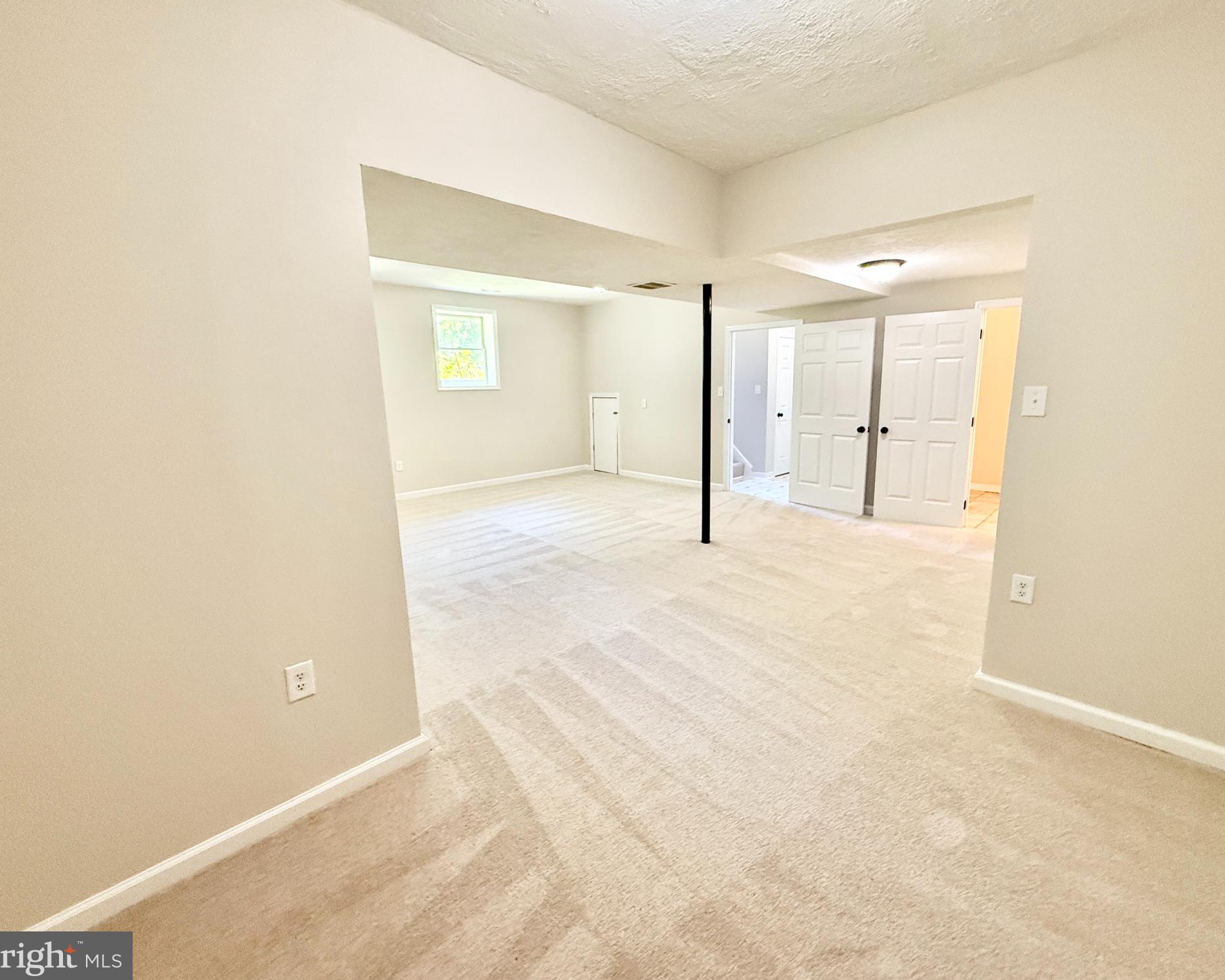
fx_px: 544
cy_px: 481
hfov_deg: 96.7
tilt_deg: -9.8
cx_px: 641
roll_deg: +0.2
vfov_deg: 84.0
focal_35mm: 15
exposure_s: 1/120
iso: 500
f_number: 2.2
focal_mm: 2.22
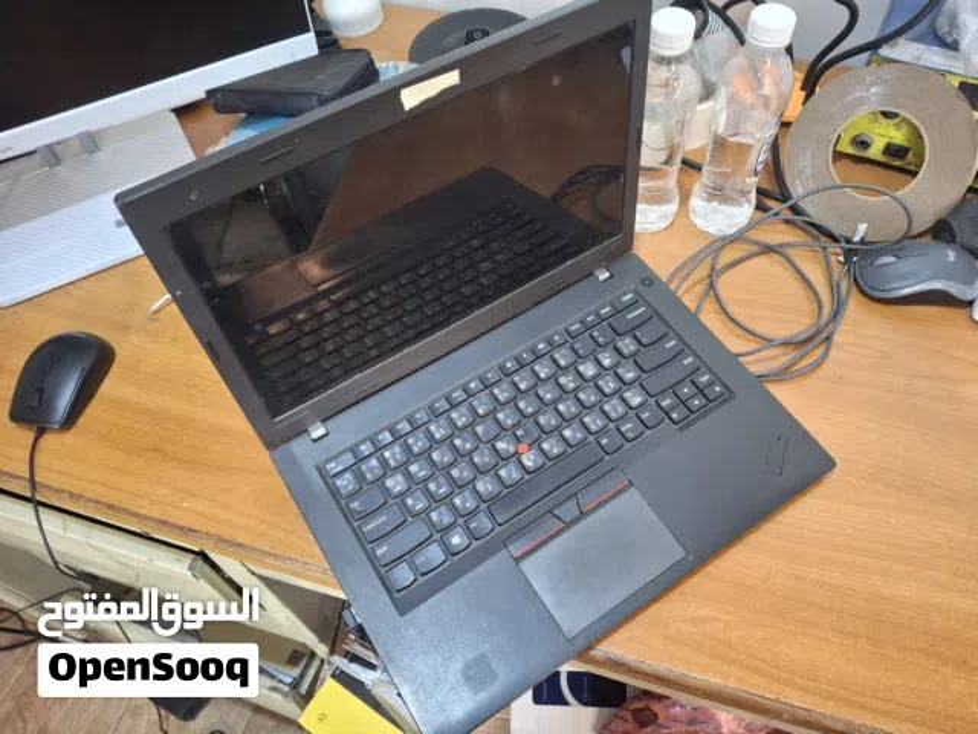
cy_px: 367
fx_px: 706
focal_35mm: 25
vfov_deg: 54.9
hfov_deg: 69.4
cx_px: 489
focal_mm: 4.69
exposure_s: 1/60
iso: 250
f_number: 1.8
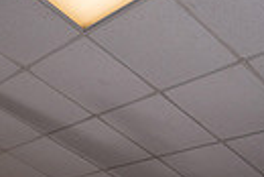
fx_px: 609
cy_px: 429
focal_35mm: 83
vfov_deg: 12.7
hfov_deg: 23.6
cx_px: 12
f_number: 8
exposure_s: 1/250
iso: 1250
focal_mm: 24
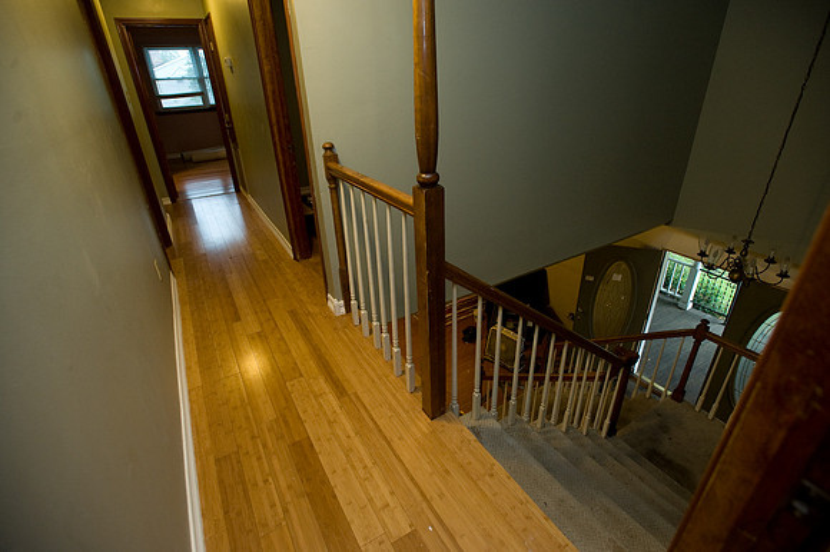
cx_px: 415
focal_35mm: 17
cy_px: 276
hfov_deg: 93.3
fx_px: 392
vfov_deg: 70.4
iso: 1250
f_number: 4
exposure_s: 1/60
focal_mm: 17
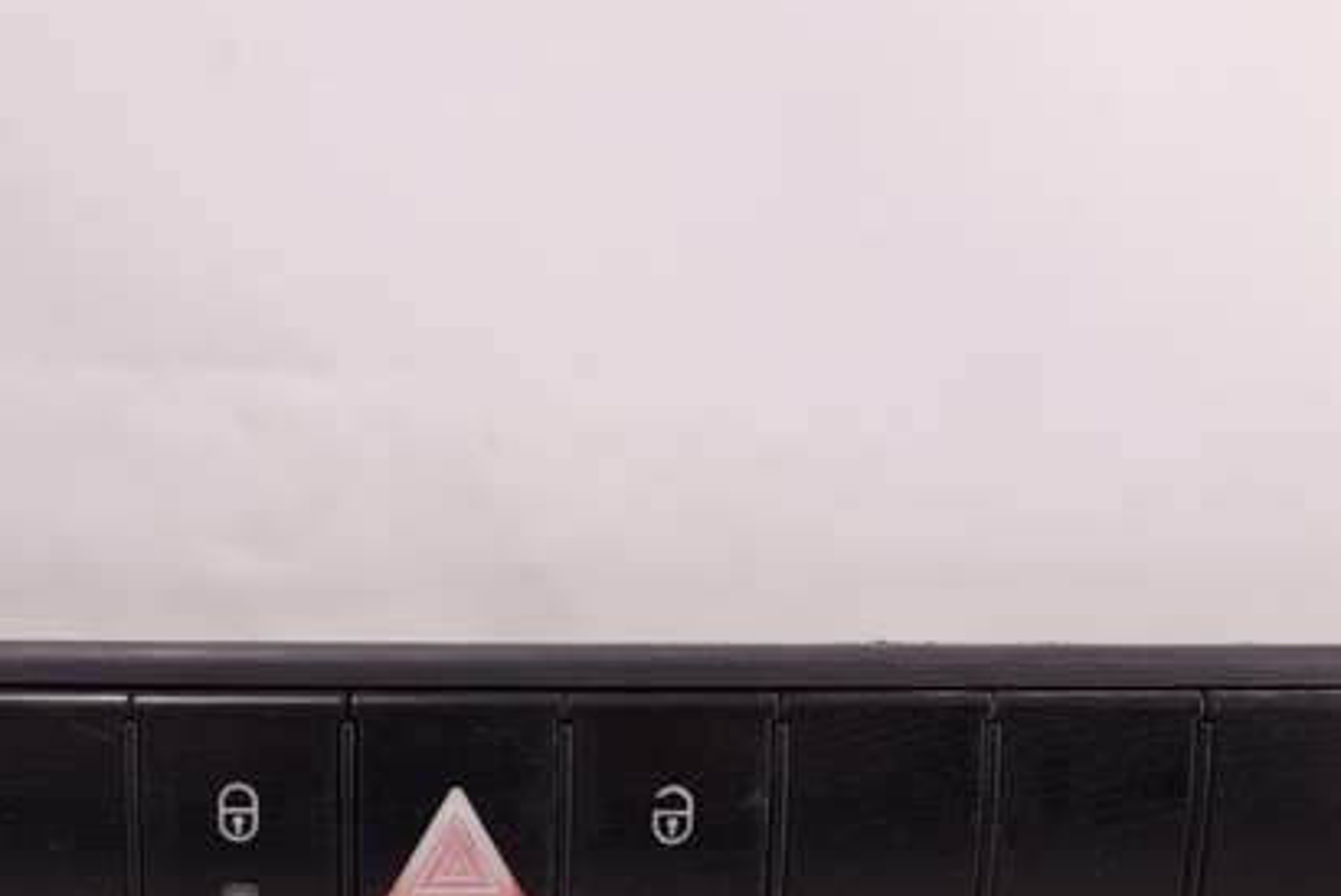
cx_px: 448
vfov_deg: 23.3
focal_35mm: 56
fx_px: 2087
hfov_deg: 35.3
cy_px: 881
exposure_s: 1/100
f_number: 2.2
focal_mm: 10.4
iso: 125
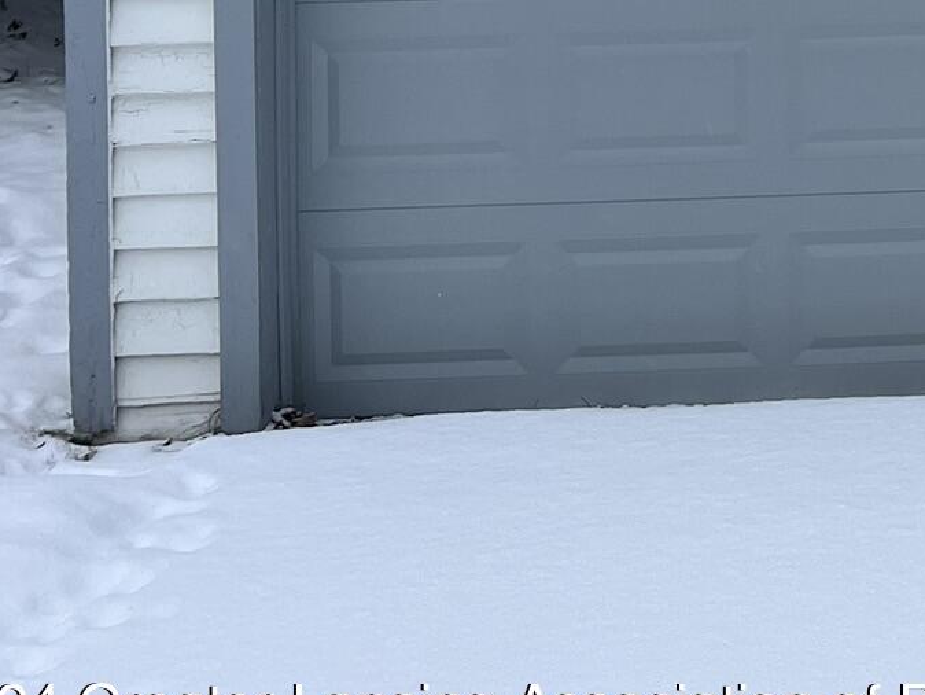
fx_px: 2112
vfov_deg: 17.3
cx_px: 1327
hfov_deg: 21.4
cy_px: -253
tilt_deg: -0.6
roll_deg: +0.6
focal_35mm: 79
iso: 64
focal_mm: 5.7
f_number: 1.5
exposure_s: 1/121
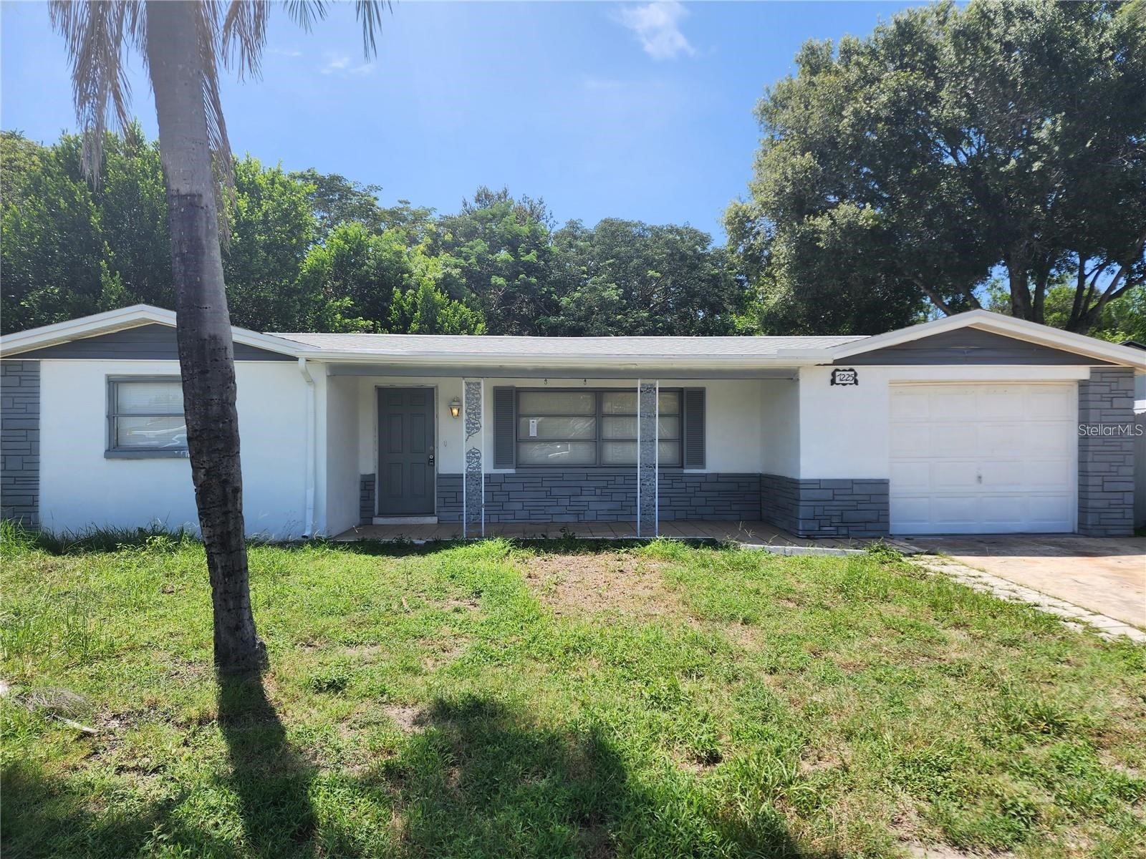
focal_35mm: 23
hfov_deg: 73.9
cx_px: 573
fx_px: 761
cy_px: 430
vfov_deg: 58.9
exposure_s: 1/816
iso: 12
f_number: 1.8
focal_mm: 6.4
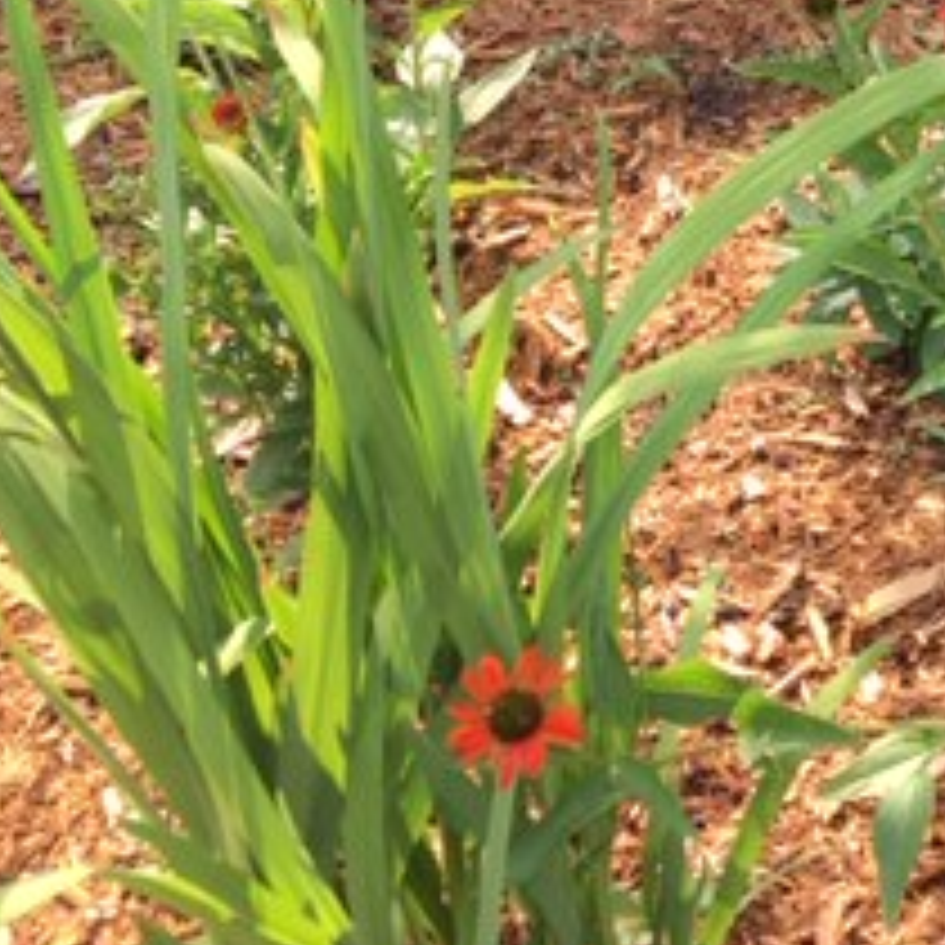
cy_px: 9
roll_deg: -2.7
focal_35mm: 78
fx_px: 2409
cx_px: 1341
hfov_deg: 19.8
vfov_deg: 21.4
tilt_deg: -27.4
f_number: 2.2
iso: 25
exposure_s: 1/337
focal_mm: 4.15
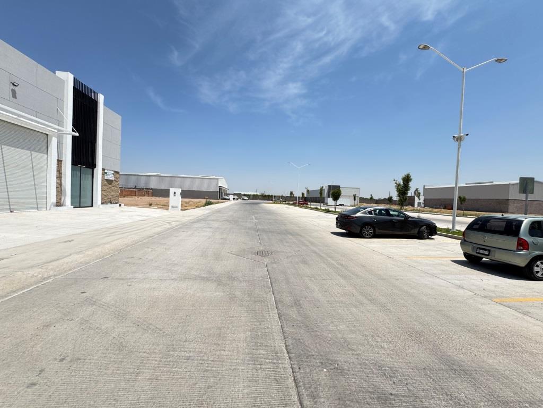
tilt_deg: -0.4
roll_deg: -1.4
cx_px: 272
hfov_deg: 102.1
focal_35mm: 14
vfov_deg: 85.7
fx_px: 220
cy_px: 204
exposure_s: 1/2146
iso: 50
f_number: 2.2
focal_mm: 2.22
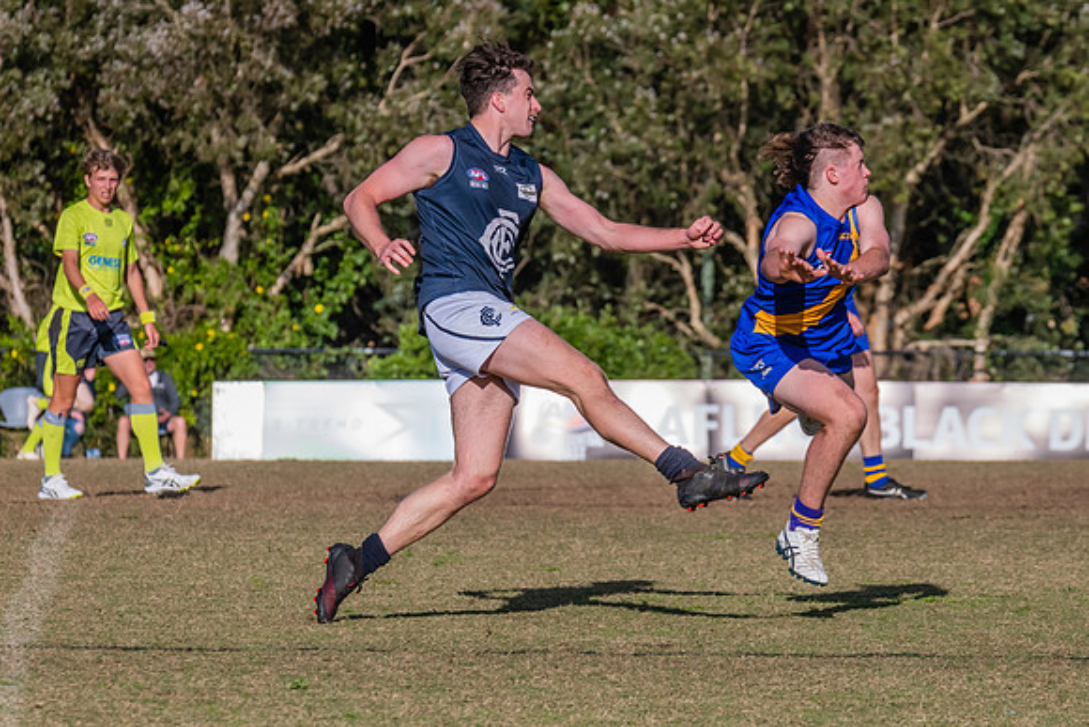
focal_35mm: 350
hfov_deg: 5.9
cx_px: 622
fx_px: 10589
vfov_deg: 3.9
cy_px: 372
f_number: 11
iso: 800
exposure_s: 1/2000
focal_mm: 250
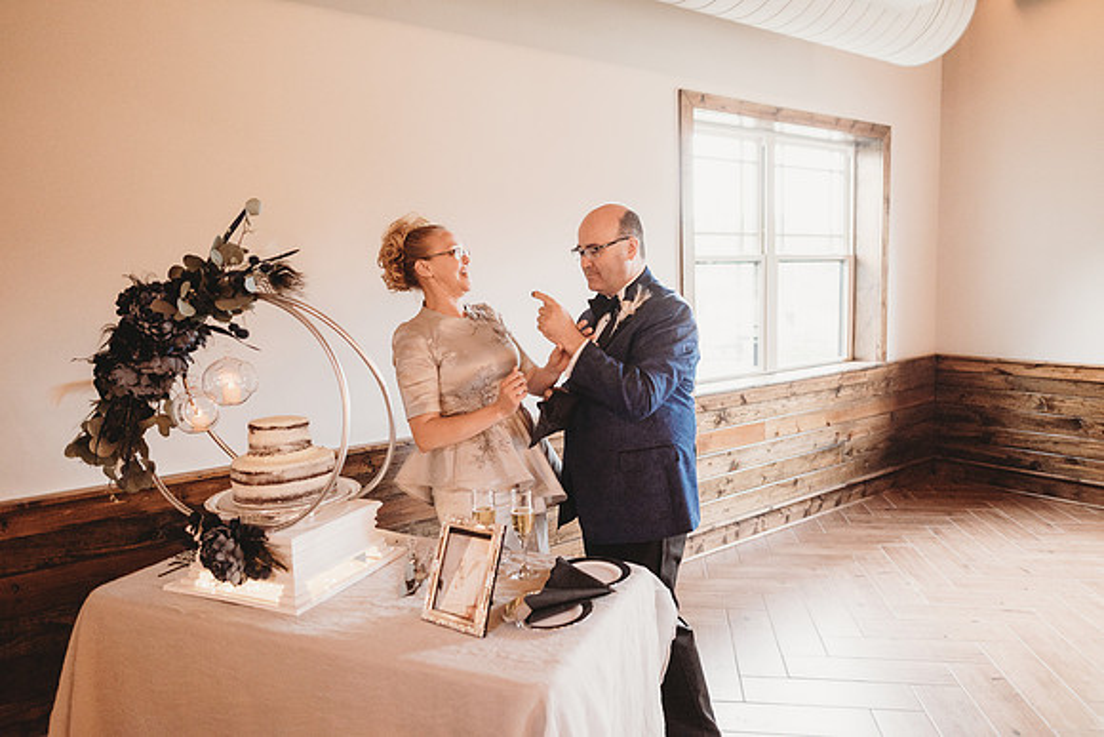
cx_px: 552
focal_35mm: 24
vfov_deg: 53.2
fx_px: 736
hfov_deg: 73.7
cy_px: 368
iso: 2000
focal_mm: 24
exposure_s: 1/125
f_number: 2.5
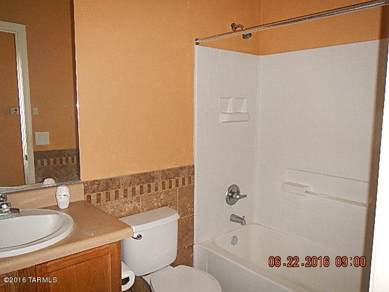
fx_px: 315
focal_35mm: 28
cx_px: 194
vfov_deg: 49.7
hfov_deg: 63.4
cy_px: 146
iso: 250
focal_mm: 5
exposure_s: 1/30
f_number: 3.9
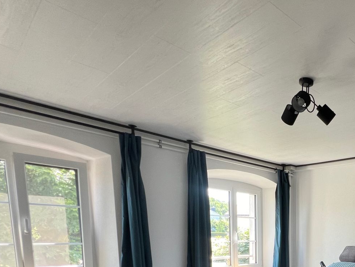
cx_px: 341
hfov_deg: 53.8
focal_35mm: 27
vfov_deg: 43.6
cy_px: 270
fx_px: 277
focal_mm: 1.57
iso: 100
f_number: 1.8
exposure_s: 1/99
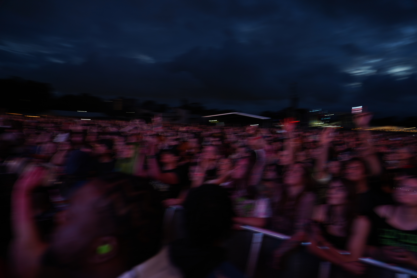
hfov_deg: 73.7
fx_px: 278
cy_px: 139
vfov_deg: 53.1
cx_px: 208
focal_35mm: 24
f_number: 4
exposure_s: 1/30
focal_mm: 24
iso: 400
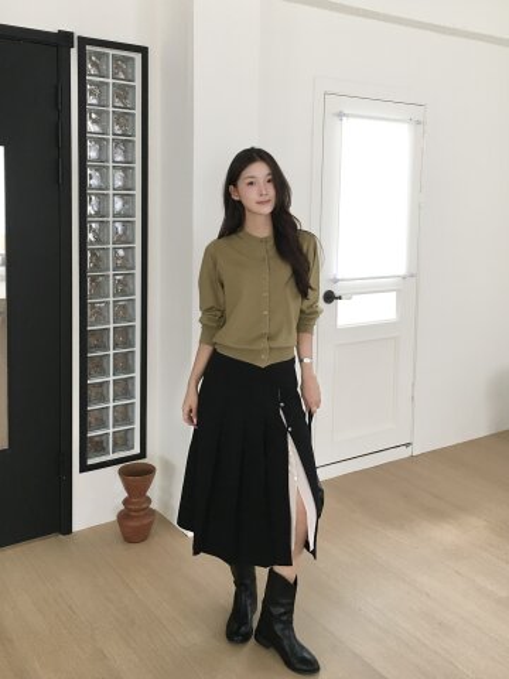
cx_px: 254
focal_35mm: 29
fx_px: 569
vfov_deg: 61.7
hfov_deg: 48.2
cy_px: 340
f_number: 2.2
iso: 40
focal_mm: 4.15
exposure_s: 1/30
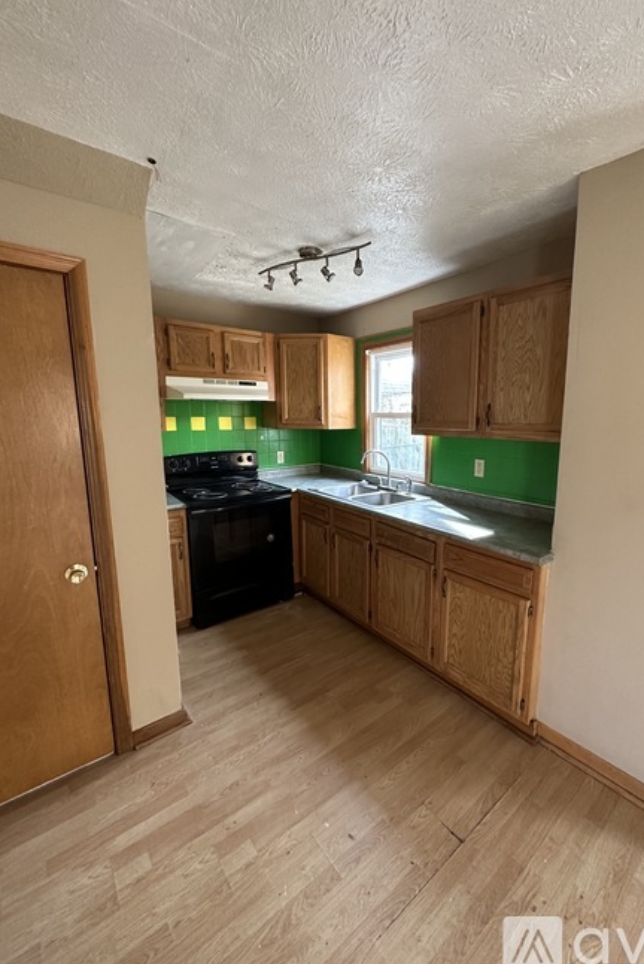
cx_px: 371
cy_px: 479
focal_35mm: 15
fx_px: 402
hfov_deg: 76.9
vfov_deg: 100.4
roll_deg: -1.6
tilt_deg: -7.8
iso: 500
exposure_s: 1/60
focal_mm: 2.22
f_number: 2.2
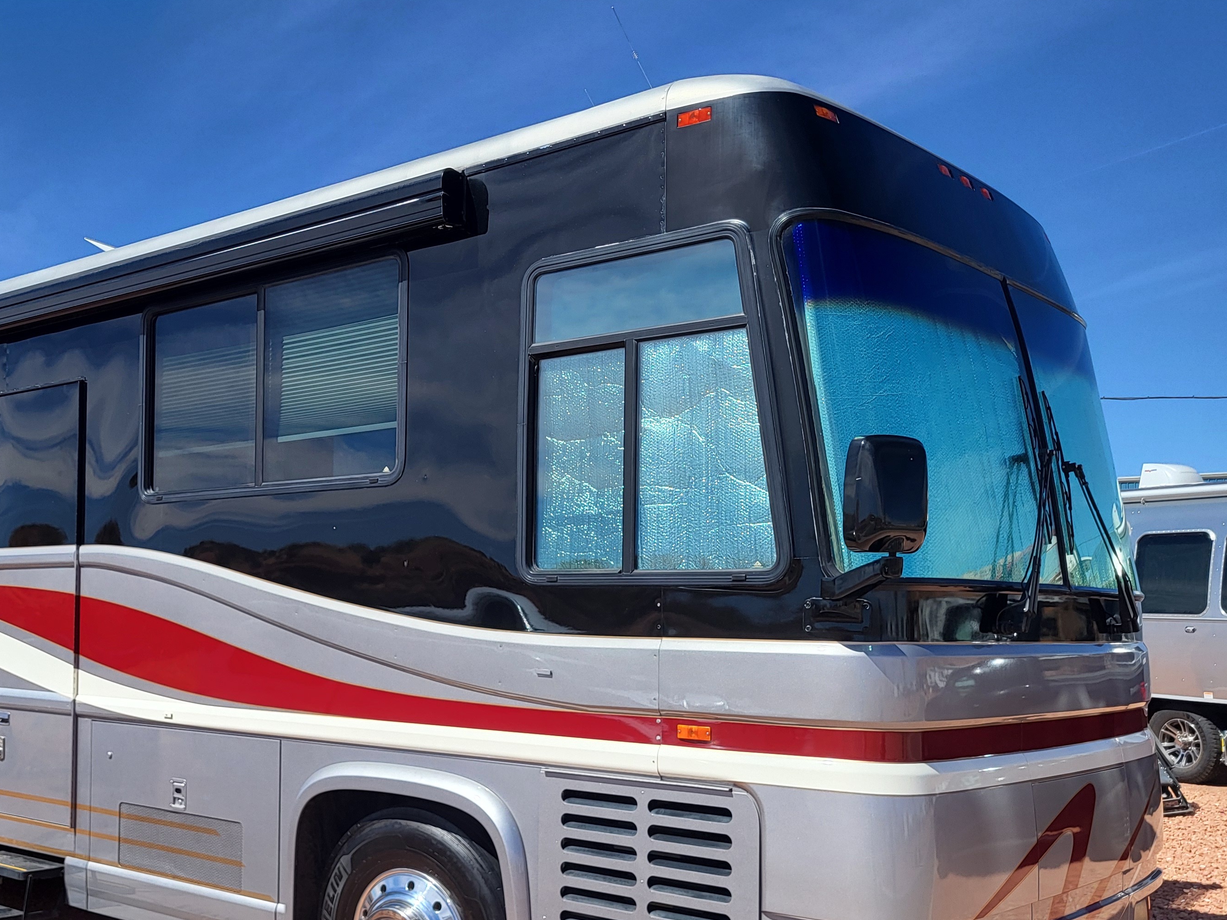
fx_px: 1382
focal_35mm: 39
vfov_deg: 36.7
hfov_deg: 46.5
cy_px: 559
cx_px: 341
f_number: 1.8
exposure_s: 1/2346
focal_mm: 5.4
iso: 40
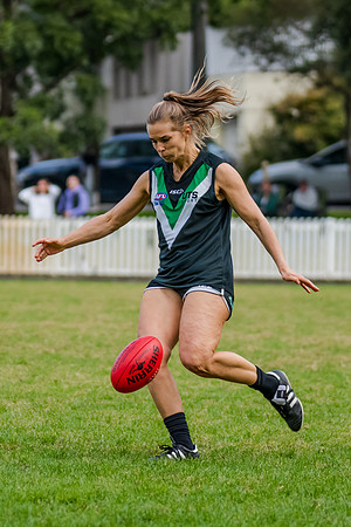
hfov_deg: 3.7
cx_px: 184
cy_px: 255
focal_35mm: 370
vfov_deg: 5.6
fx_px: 5418
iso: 800
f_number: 4.5
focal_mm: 170
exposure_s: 1/1600
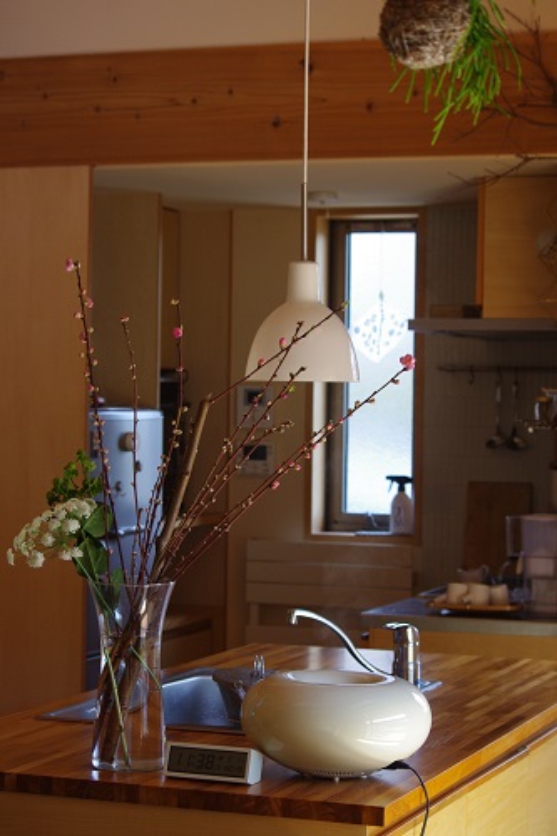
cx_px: 278
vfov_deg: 24.8
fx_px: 1904
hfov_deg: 16.6
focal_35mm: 82
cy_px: 418
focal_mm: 55
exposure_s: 1/100
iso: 400
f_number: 6.3
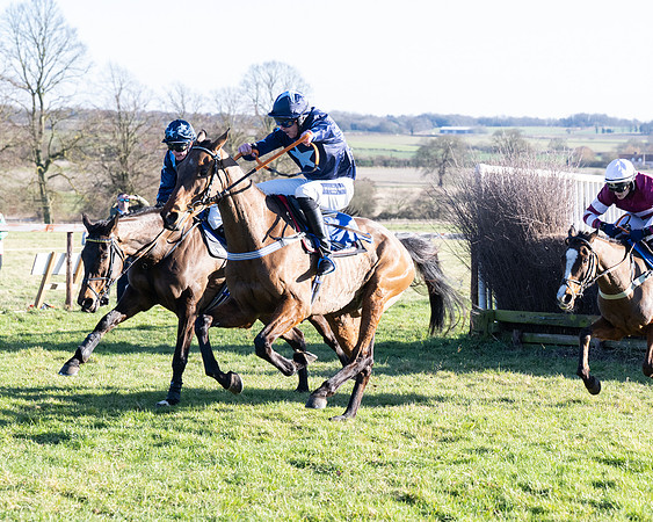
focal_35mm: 124
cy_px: 280
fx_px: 2404
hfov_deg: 15.5
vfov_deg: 12.4
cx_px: 296
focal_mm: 82
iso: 800
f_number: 4.5
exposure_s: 1/1600
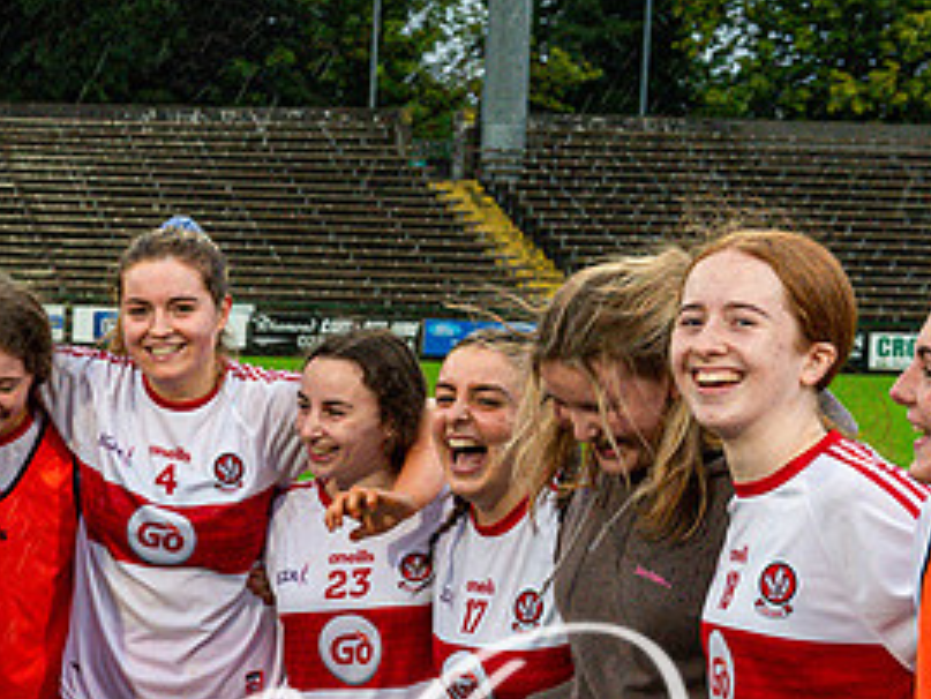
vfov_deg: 13.9
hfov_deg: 17.3
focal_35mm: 106
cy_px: 502
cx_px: -308
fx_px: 2852
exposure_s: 1/200
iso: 5000
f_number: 4.5
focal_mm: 40
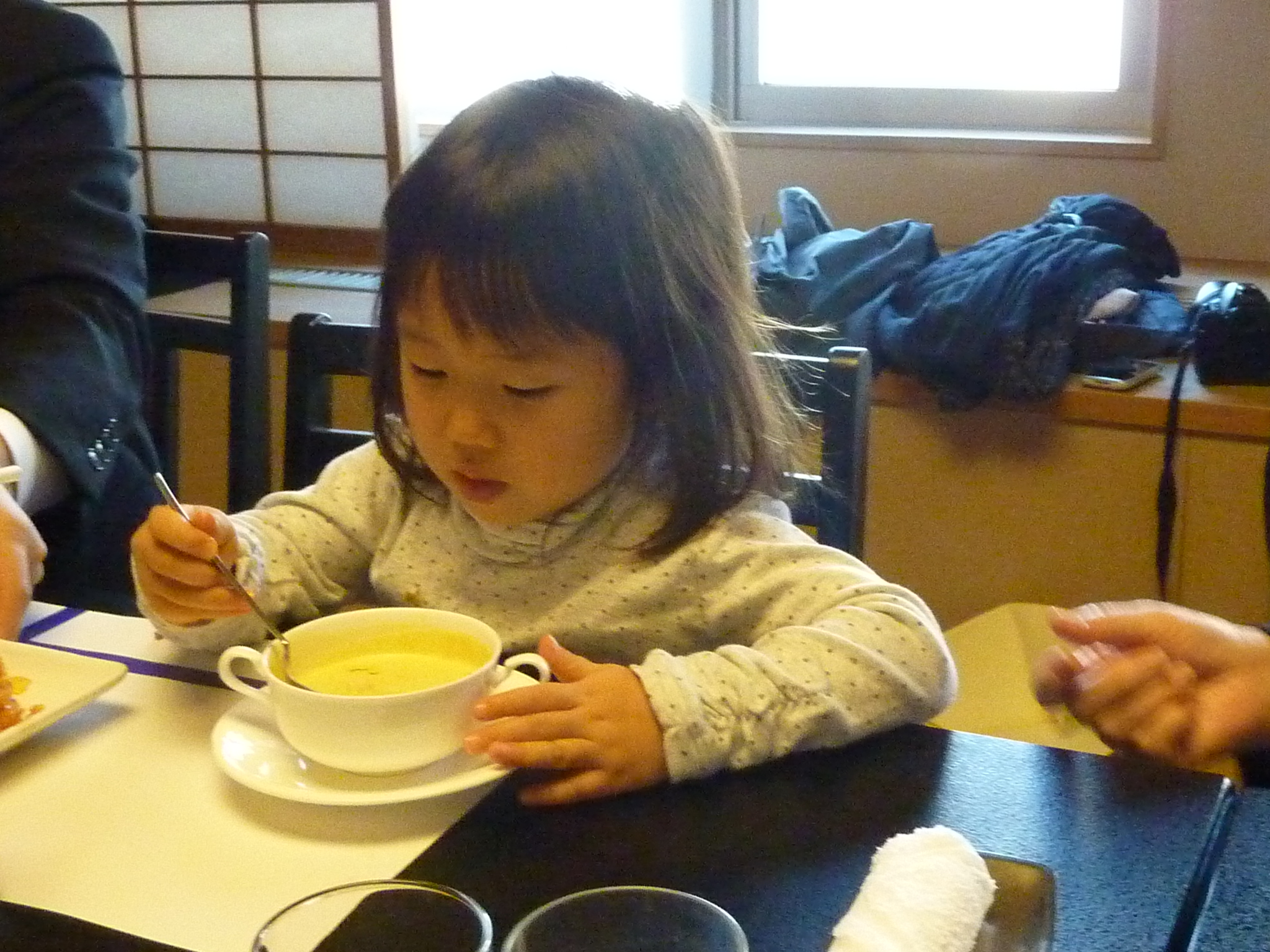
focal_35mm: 48
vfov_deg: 30.3
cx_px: 635
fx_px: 1761
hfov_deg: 39.7
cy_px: 476
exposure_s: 1/80
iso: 800
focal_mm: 4.4
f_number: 3.3
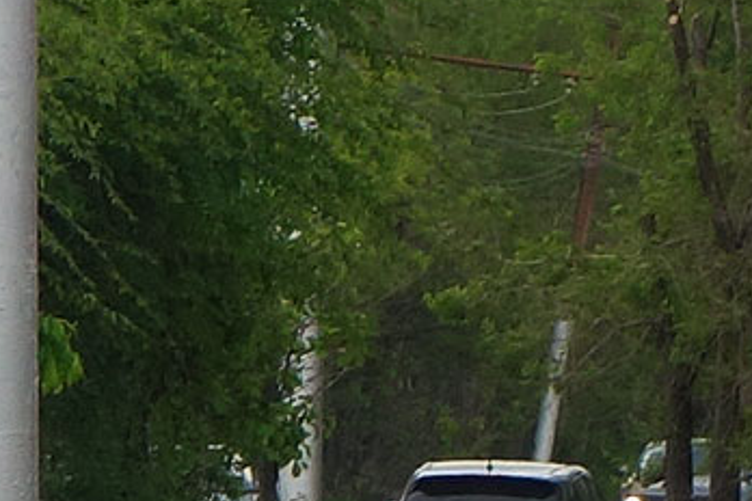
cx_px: -69
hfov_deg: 6.0
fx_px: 7206
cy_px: 542
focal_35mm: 345
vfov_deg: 4.0
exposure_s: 1/400
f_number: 5.6
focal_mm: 37.1
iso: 125
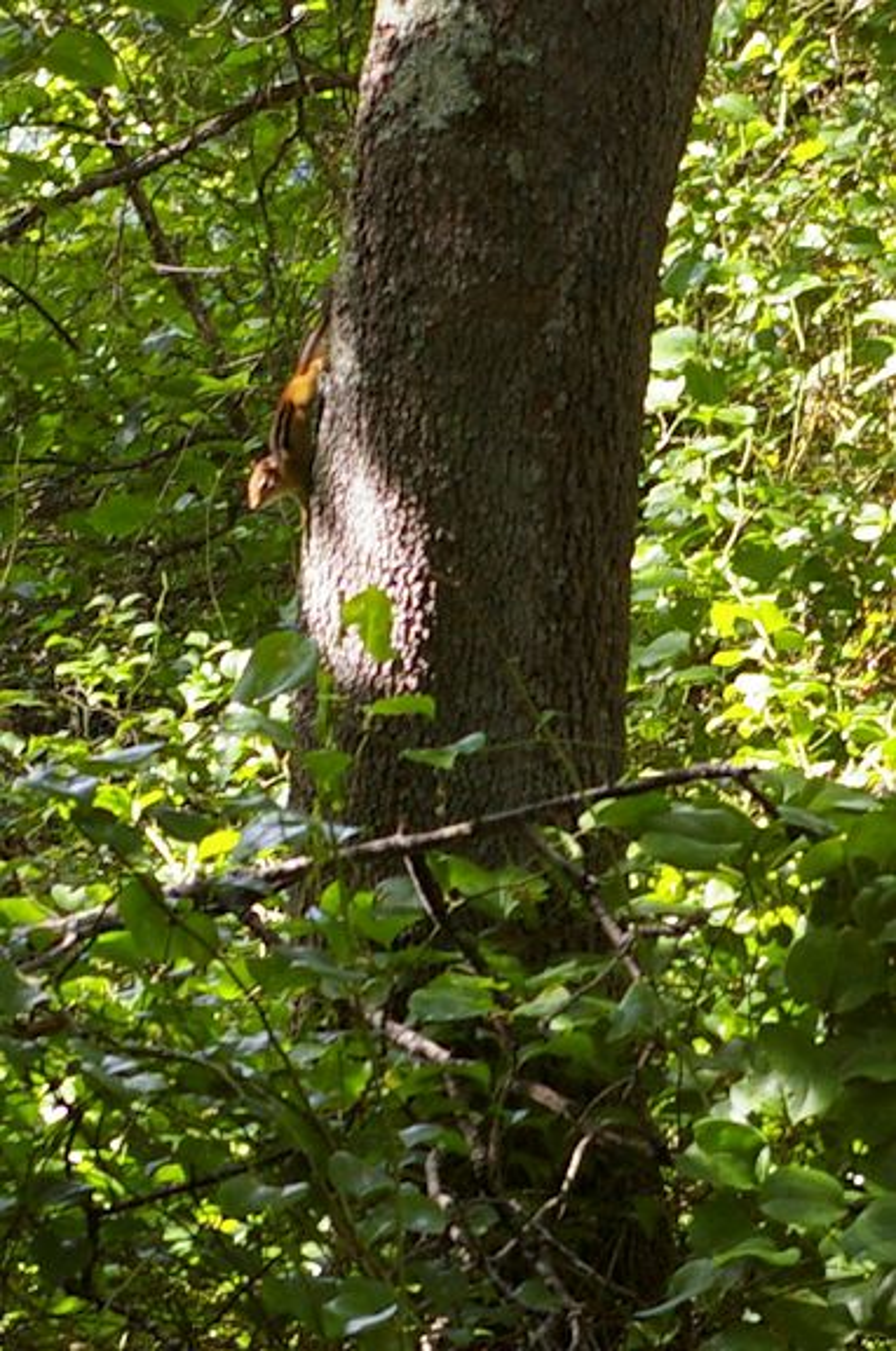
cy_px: 676
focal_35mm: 82
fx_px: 3091
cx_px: 448
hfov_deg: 16.5
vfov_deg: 24.7
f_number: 8
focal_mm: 55
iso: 400
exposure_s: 1/60
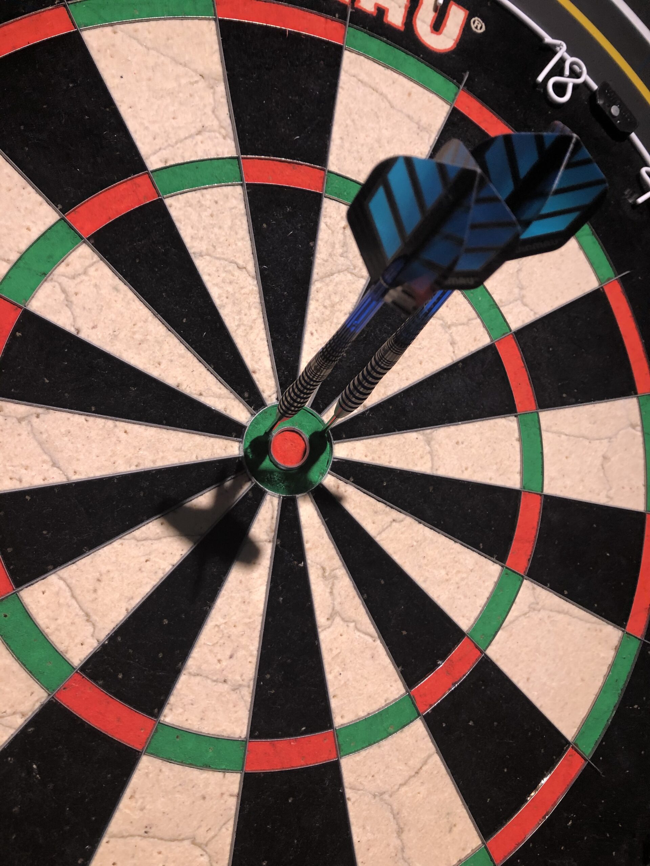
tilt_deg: +7.0
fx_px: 701
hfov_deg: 49.7
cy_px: 433
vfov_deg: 63.4
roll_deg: +2.3
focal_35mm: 28
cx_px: 325
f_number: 1.8
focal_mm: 3.99
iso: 32
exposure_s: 1/25
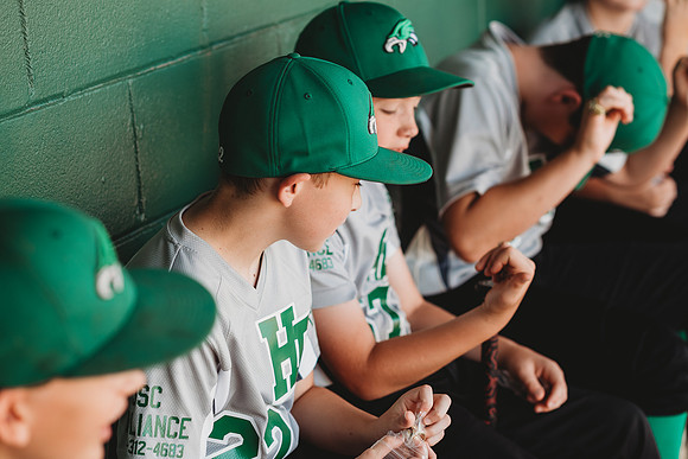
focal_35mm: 85
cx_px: 344
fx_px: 1625
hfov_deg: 23.9
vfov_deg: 16.1
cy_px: 230
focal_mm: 85
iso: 200
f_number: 2.8
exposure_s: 1/250
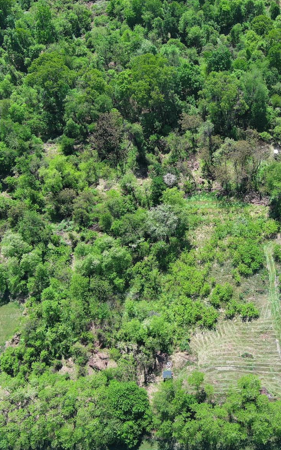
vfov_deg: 38.9
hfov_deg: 24.2
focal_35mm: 52
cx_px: 251
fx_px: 637
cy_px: 241
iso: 100
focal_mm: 10.57
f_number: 2.8
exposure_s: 1/490
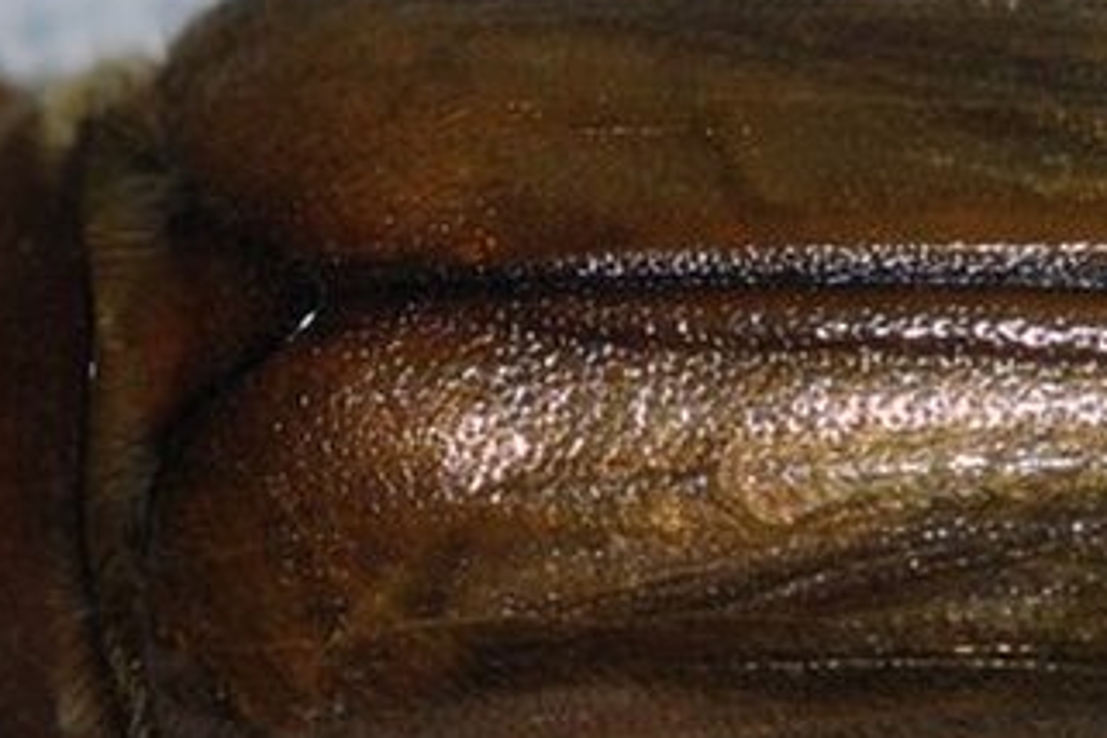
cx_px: 707
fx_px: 14467
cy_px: 500
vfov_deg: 2.9
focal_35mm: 470
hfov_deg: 4.4
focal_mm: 105
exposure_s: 1/30
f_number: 10
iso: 640
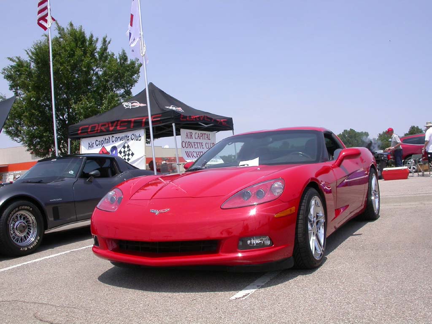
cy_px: 162
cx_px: 216
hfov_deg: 49.0
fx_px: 474
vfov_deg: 37.7
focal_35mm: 38
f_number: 7.5
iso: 100
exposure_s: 1/322
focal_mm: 7.85
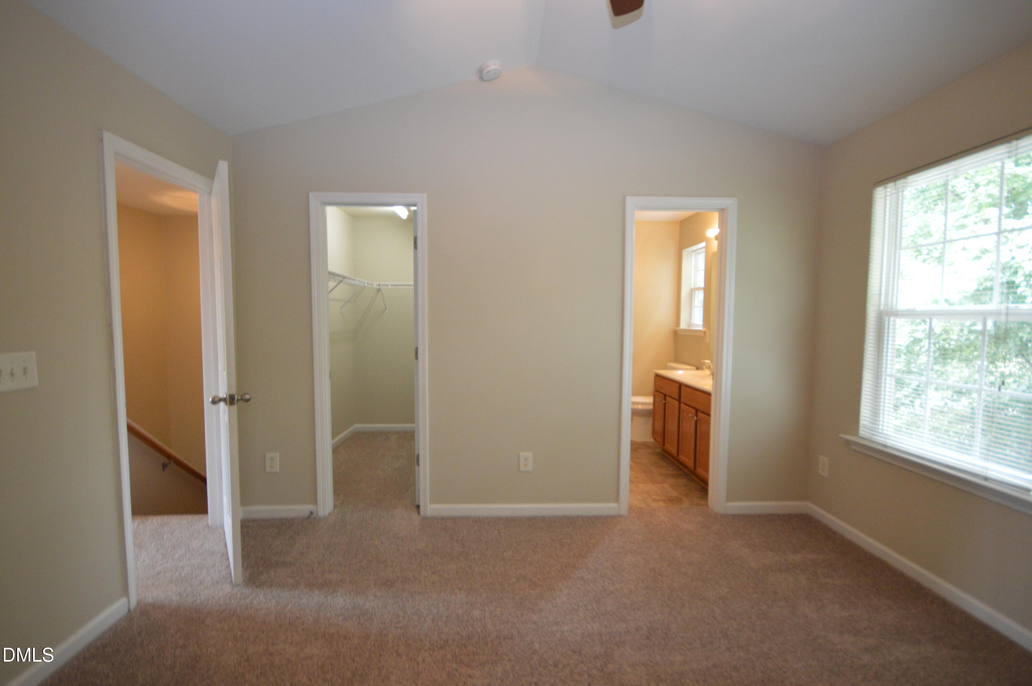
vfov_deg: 77.2
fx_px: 430
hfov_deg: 100.4
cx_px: 516
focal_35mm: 15
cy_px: 343
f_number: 4
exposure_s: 1/60
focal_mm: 10
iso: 1600
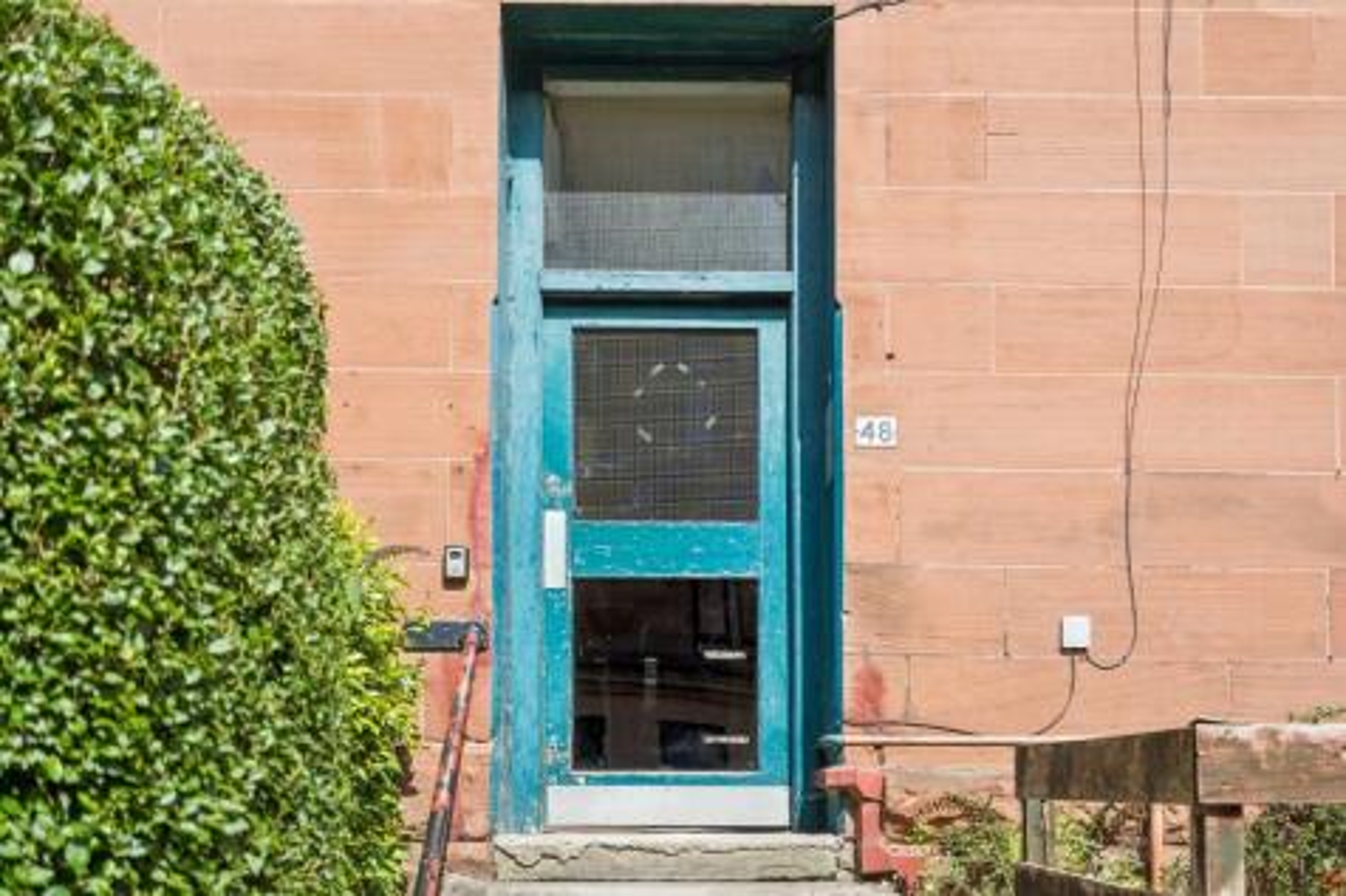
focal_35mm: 35
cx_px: 673
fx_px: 1308
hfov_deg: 54.5
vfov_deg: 37.8
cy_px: 448
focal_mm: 35
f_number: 4
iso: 100
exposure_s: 1/640
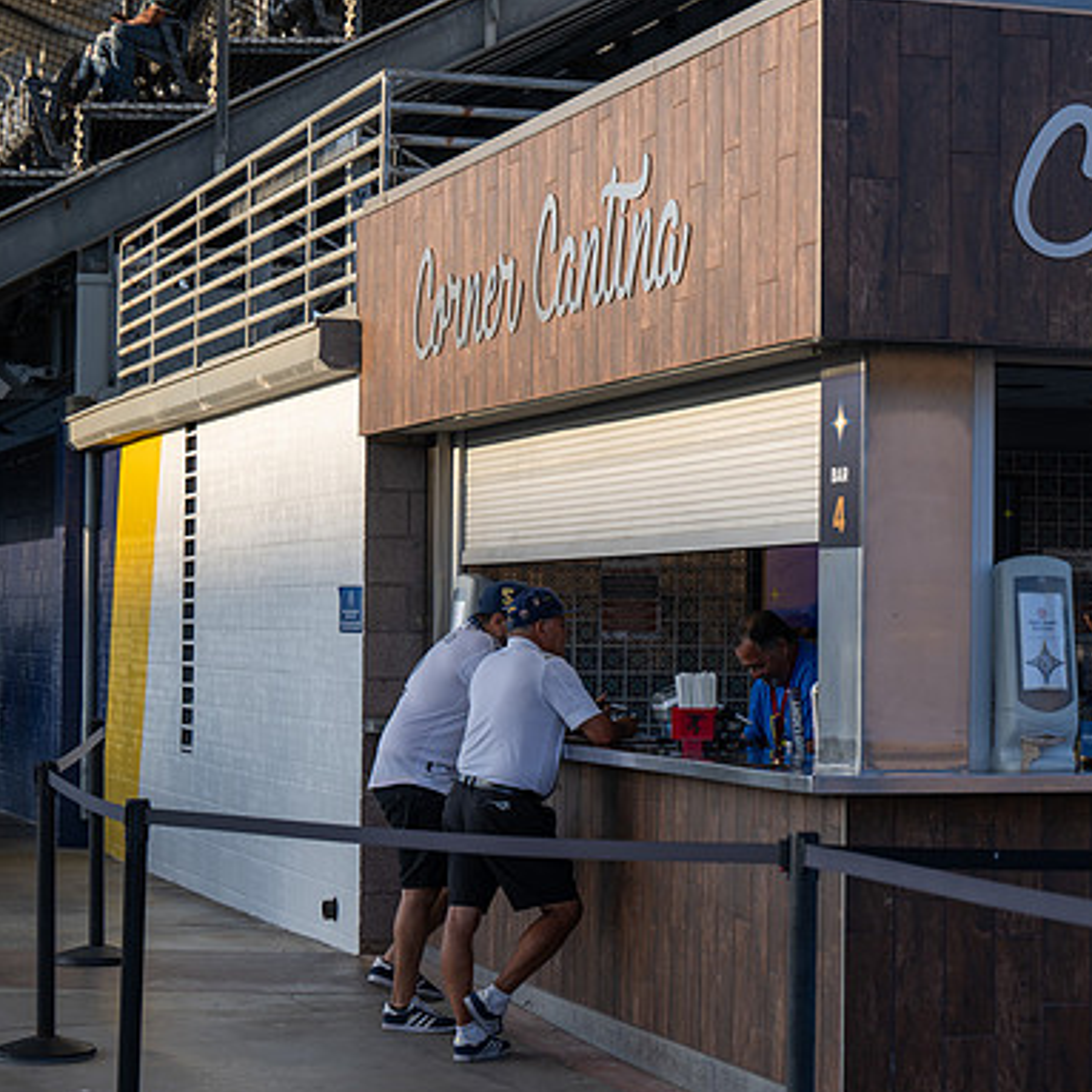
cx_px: 730
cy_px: 546
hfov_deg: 19.2
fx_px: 3212
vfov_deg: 19.3
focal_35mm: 90
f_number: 4
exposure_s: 1/200
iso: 64
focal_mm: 70
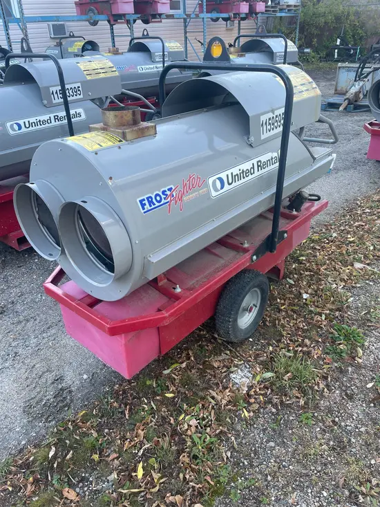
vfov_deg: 67.3
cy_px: 254
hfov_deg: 53.1
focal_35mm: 26
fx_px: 380
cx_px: 190
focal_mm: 4.2
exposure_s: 1/121
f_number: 1.6
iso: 40
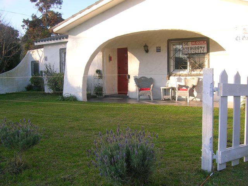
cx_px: 124
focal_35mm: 34
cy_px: 93
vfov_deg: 41.7
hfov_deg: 54.0
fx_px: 243
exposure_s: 1/87.7
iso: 50
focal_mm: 5.7
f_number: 4.9
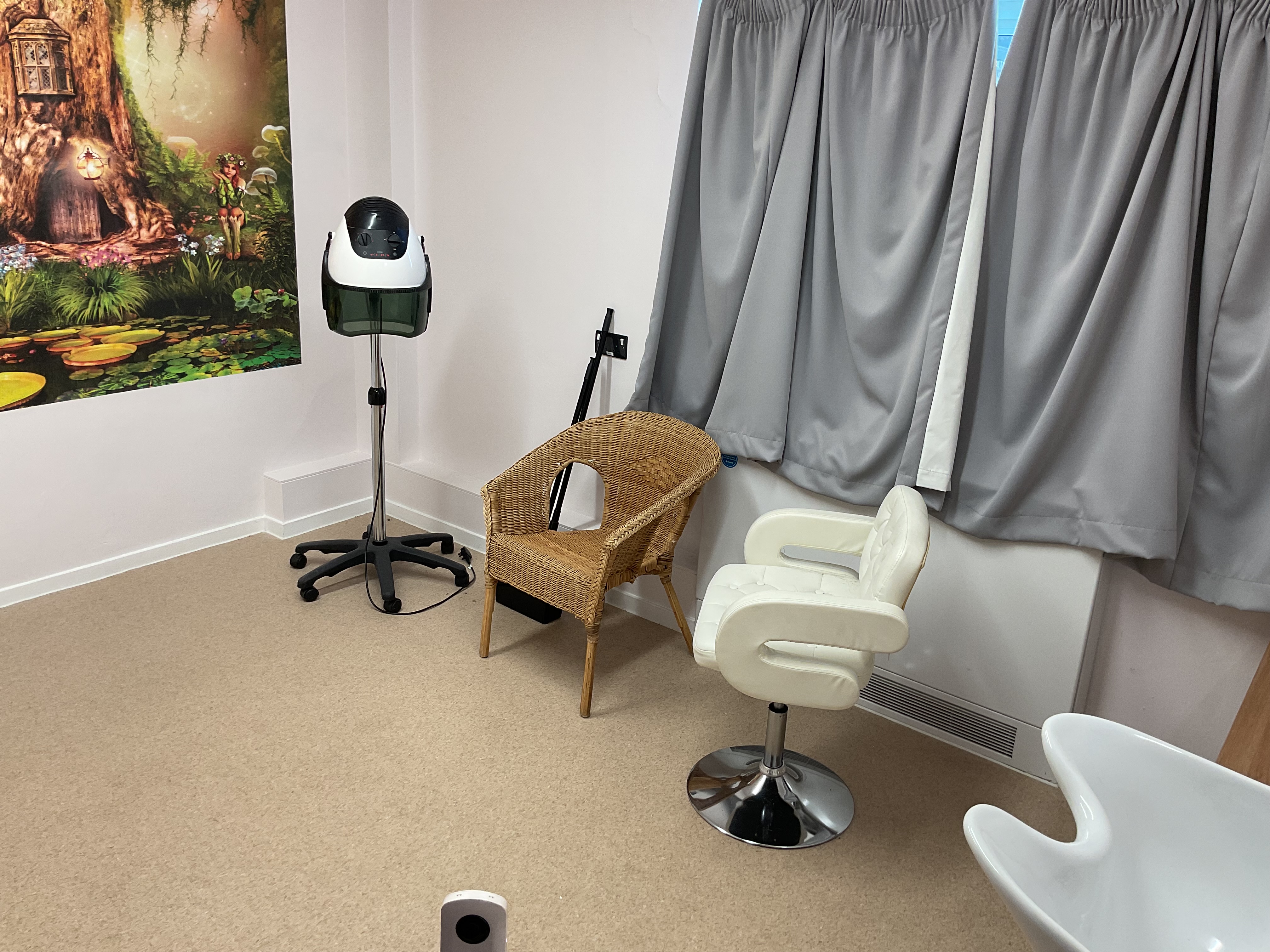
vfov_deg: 48.2
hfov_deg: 61.7
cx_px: 635
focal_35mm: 29
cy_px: 476
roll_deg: -3.4
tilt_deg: -18.8
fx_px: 1064
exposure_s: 1/50
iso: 40
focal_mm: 3
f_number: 1.8
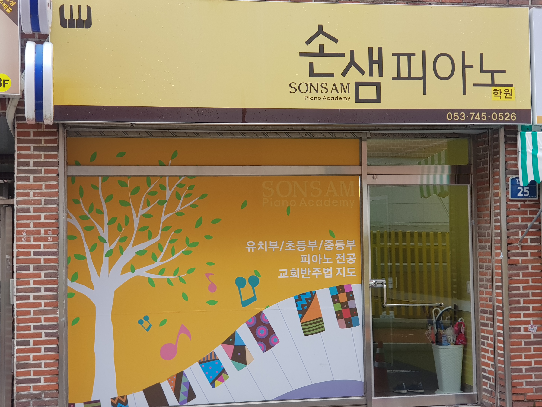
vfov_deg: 28.0
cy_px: 204
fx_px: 814
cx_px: 271
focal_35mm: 52
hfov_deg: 36.8
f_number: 2.4
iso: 32
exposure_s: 1/60
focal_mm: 6
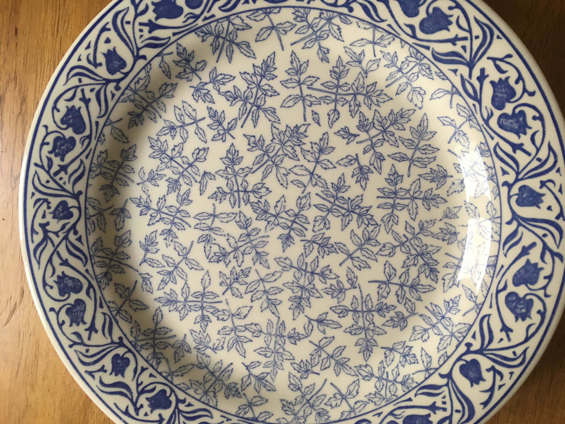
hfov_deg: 61.7
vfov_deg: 48.2
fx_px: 473
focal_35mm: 29
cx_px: 282
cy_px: 212
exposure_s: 1/33
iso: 100
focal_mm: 4.15
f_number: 2.2
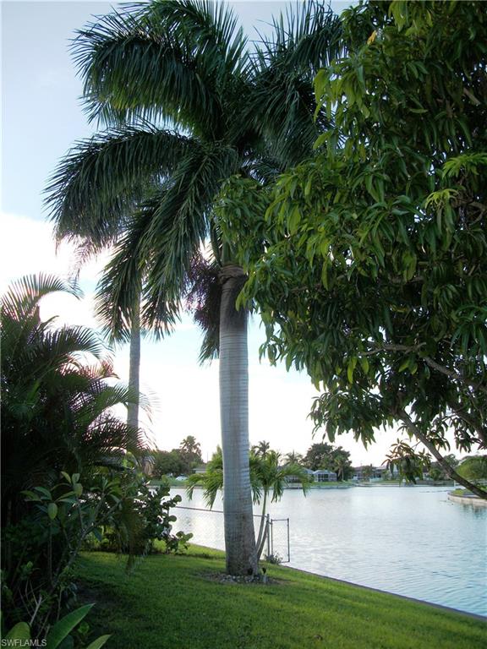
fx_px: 600
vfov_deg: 56.8
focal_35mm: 32
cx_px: 244
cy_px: 324
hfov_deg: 44.2
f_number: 2.9
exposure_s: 1/500
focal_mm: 5.7
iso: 80
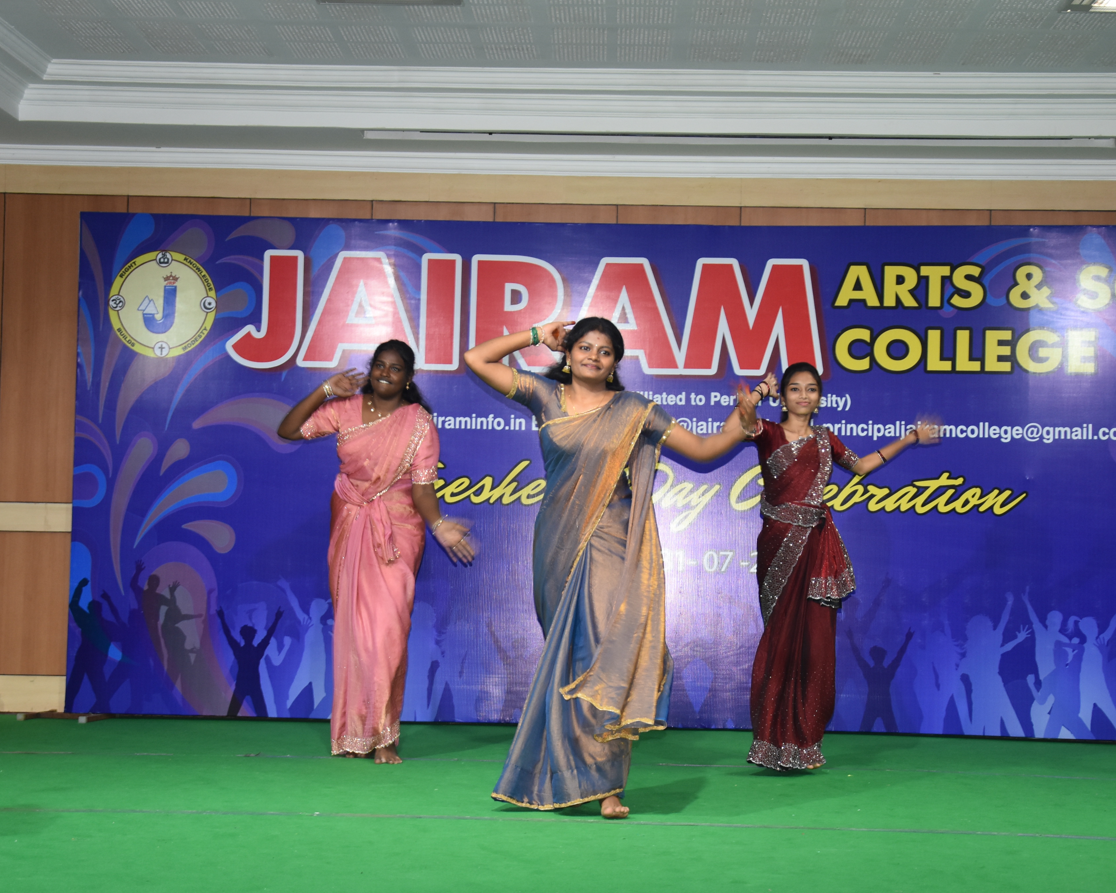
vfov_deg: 25.4
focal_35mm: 60
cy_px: 458
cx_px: 558
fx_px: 1982
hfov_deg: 31.5
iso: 560
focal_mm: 32
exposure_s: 1/60
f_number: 4.2
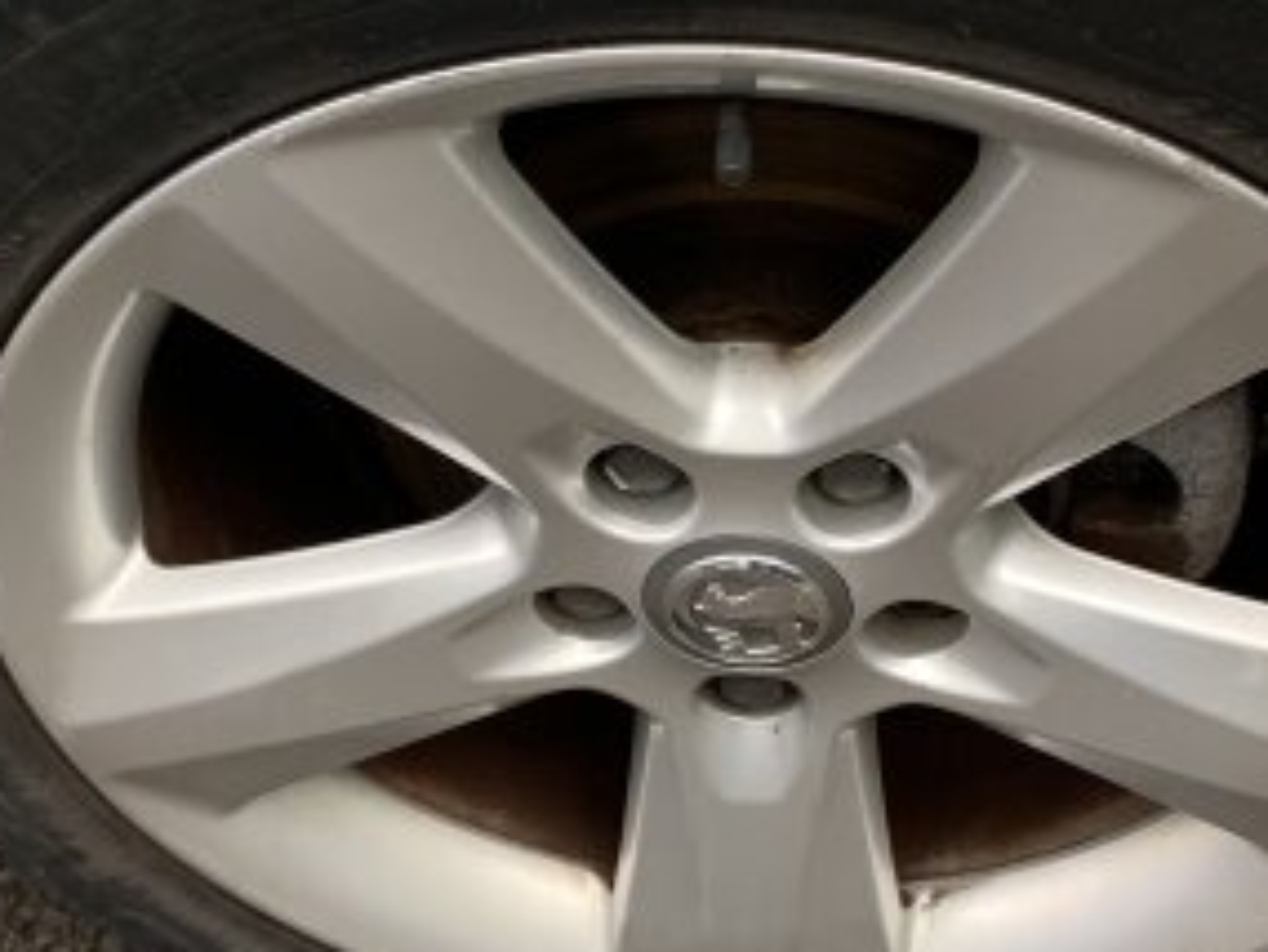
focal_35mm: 82
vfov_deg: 18.0
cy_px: 563
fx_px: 3005
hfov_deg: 23.8
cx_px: 730
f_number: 1.8
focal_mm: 4.25
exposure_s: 1/121
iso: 80
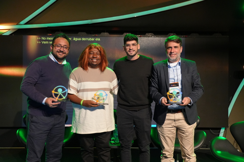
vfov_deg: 35.5
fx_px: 254
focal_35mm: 38
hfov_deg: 51.3
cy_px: 81
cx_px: 122
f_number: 3.2
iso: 2500
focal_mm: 25
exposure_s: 1/200
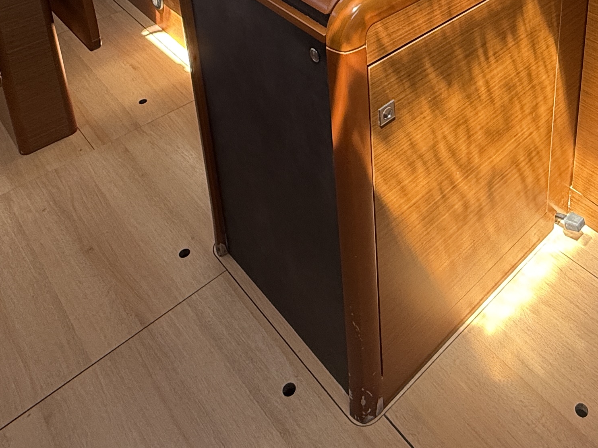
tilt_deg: -18.4
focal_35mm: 38
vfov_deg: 30.7
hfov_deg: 47.3
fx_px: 657
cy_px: -115
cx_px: 441
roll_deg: -0.1
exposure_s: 1/99
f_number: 2.2
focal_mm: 2.22
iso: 100
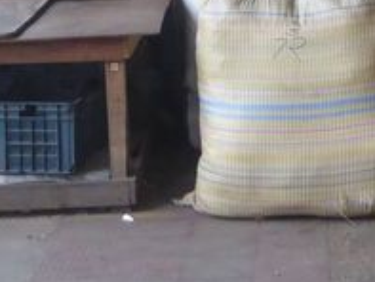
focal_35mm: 146
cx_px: 316
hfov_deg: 13.4
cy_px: -173
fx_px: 1583
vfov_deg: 9.8
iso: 640
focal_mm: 6.3
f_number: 3.7
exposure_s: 1/60
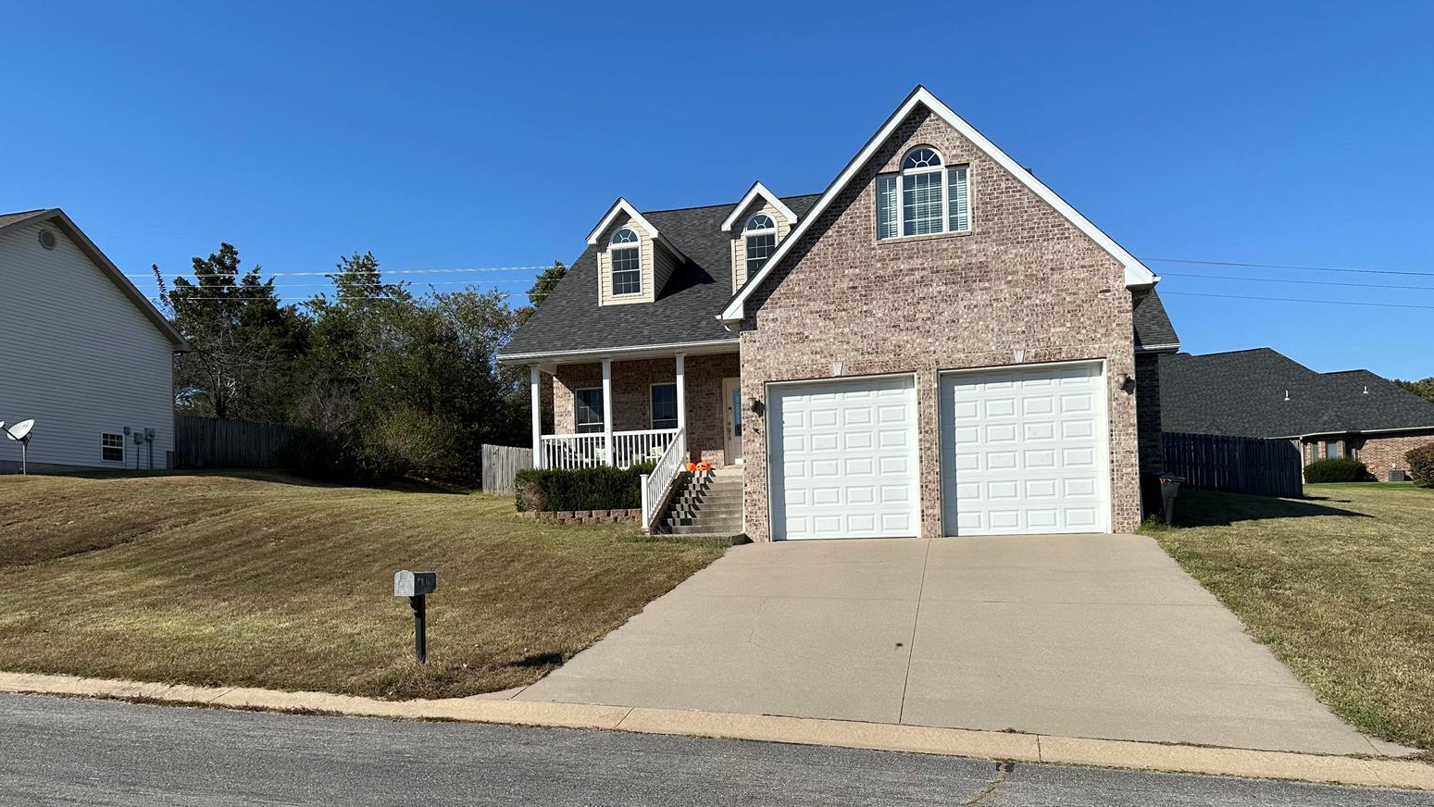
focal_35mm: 27
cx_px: 707
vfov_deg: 42.5
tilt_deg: +1.6
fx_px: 1027
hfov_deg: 69.8
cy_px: 514
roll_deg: +1.0
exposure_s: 1/6211
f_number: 1.78
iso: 80
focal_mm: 6.86
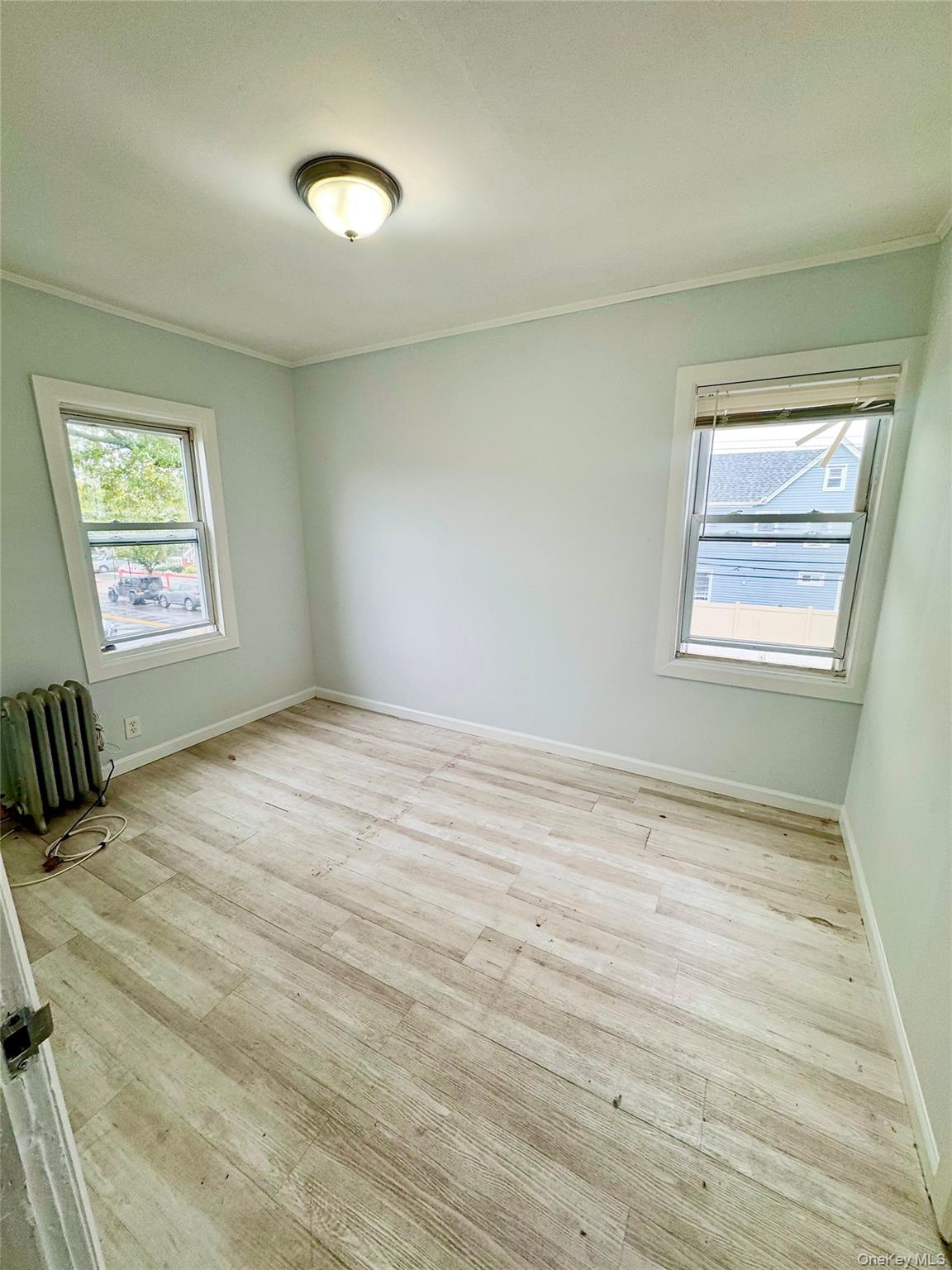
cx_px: 476
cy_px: 635
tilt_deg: -12.5
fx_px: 513
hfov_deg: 85.7
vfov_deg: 102.1
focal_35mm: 14
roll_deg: +0.2
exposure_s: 1/120
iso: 80
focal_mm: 2.22
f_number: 2.2
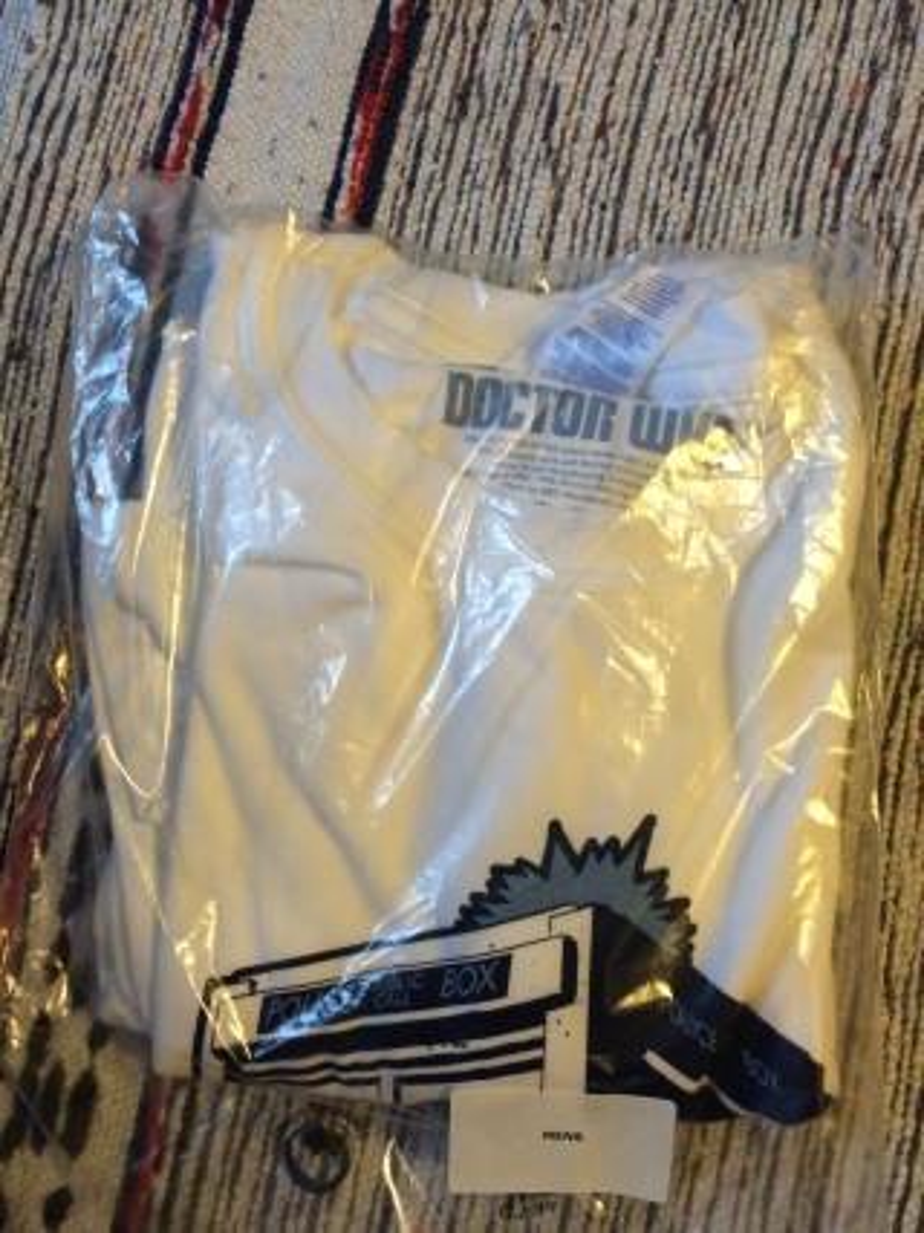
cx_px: 462
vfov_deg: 61.7
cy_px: 616
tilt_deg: -82.1
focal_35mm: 29
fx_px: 1033
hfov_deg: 48.2
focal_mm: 4.15
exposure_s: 1/33
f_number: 2.2
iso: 320
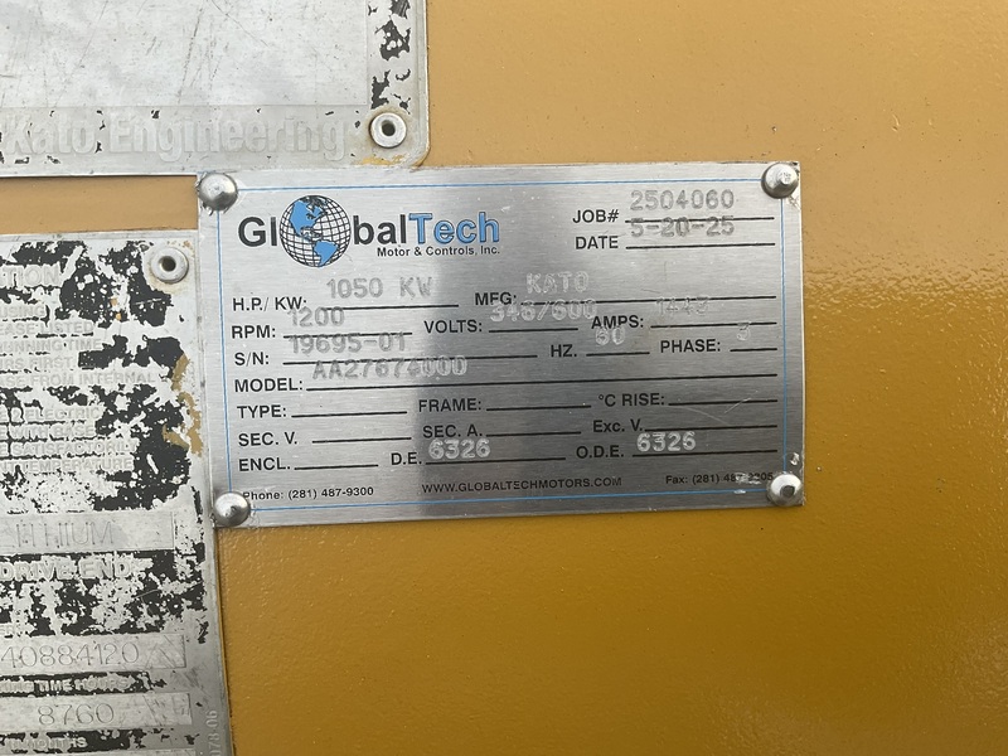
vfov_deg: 48.2
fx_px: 844
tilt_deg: -54.1
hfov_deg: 61.7
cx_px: 504
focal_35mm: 29
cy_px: 378
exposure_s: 1/469
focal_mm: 3
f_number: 1.8
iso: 16
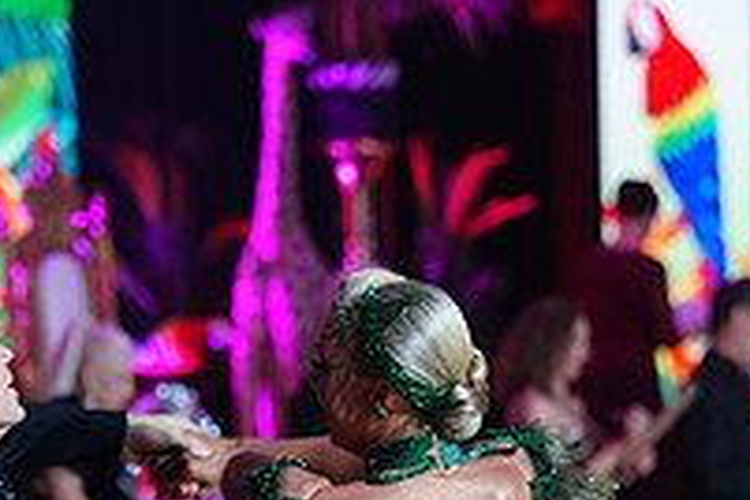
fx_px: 6791
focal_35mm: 326
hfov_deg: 6.3
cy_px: 772
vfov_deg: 4.2
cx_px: 155
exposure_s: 1/320
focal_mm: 113
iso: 2500
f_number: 3.5
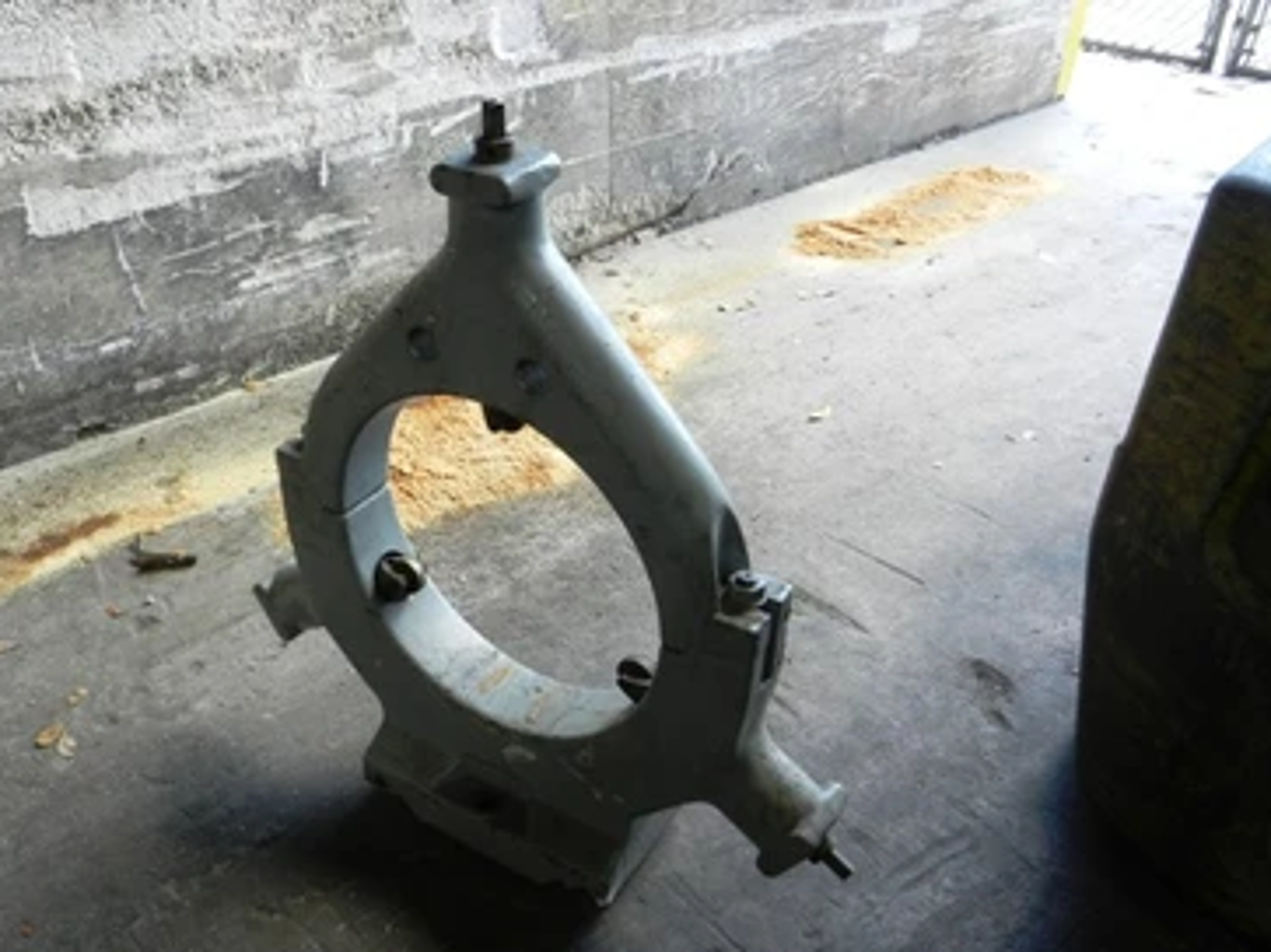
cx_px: 581
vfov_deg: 44.1
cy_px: 522
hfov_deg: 56.8
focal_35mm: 32
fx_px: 1175
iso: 160
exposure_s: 1/30
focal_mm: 5.1
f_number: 3.6
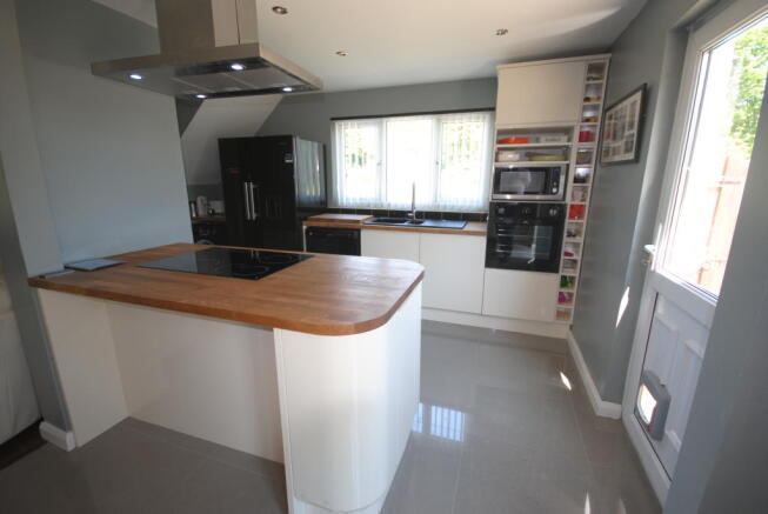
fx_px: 320
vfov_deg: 77.5
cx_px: 384
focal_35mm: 15
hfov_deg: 100.3
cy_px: 257
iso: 200
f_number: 4
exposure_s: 1/40
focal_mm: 10
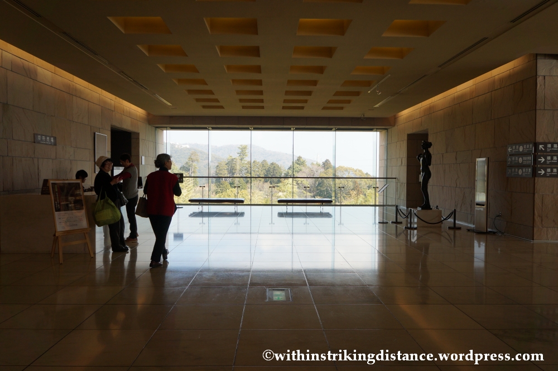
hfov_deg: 67.4
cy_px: 186
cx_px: 279
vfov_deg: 47.8
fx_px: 418
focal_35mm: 27
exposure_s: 1/250
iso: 200
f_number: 5
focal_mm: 18
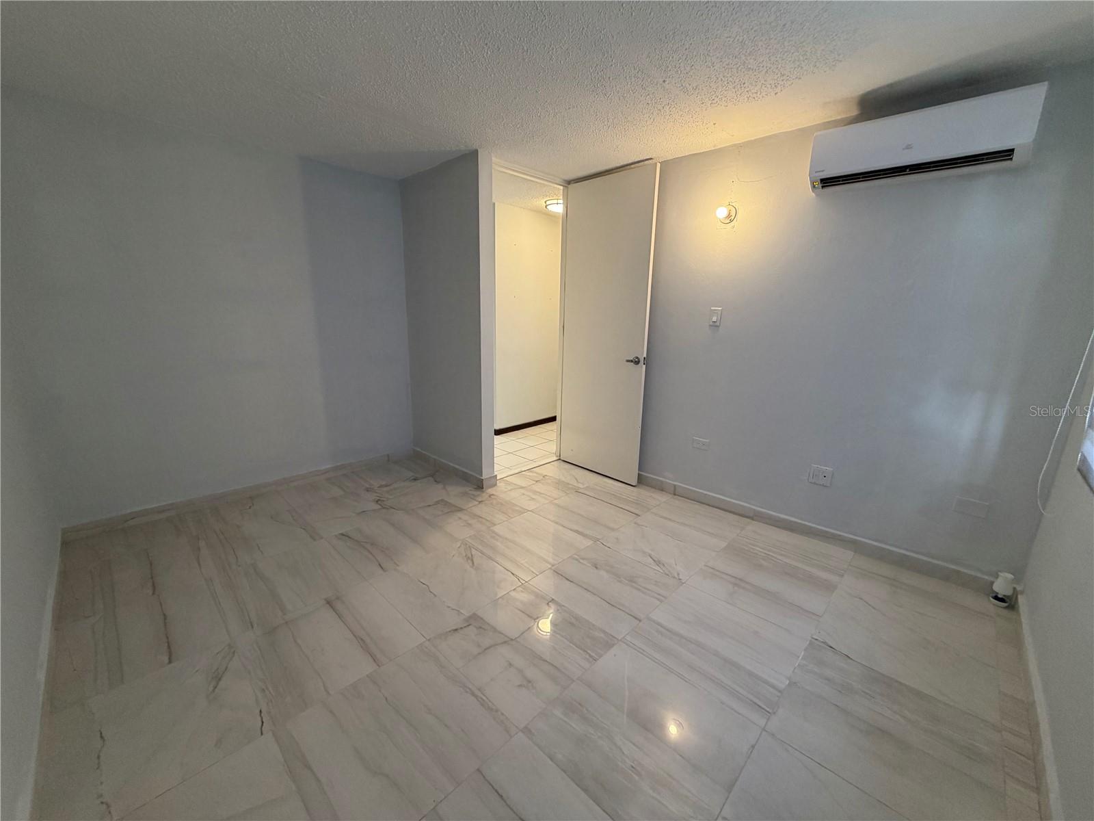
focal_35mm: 14
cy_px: 410
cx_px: 547
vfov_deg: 85.7
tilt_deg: -13.6
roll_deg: -0.9
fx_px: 442
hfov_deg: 102.1
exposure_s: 1/60
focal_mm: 2.22
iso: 200
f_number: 2.2
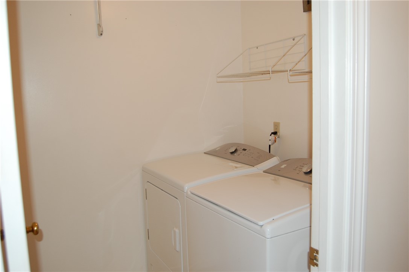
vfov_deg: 43.5
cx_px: 204
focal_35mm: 30
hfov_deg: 62.0
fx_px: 340
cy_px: 136
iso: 400
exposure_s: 1/60
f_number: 3.8
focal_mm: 20
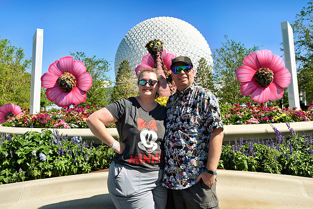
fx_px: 313
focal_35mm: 36
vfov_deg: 36.9
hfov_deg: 53.1
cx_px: 156
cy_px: 104
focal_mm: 24
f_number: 9
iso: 100
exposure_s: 1/250
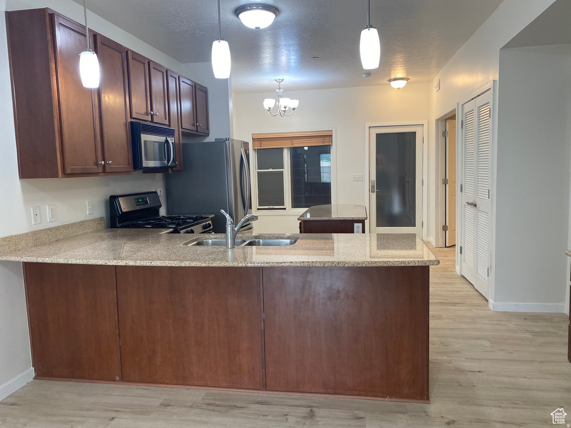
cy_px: 214
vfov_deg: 53.1
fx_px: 429
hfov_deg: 67.3
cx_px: 286
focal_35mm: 26
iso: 100
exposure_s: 1/60
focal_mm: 4.25
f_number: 1.8
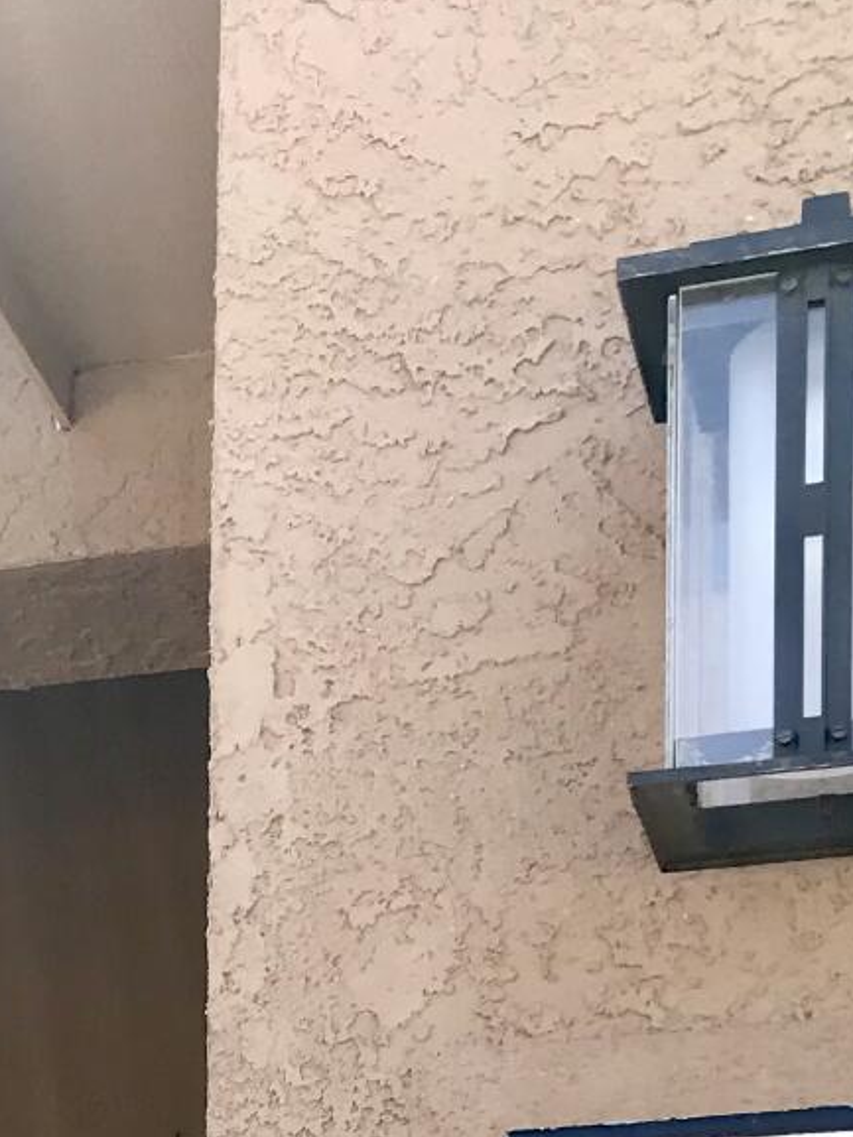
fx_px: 3186
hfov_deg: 14.7
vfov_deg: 17.5
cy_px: 1852
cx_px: -181
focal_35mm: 97
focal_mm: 3.99
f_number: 1.8
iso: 20
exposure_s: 1/501
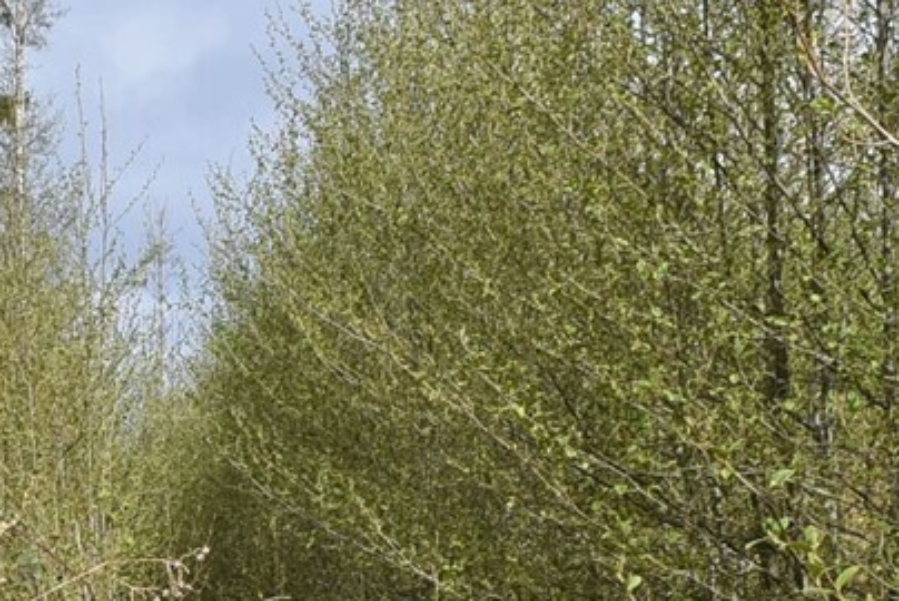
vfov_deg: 10.1
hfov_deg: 15.3
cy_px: 917
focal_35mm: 132
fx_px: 3301
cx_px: 69
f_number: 11
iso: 500
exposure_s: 1/500
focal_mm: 21
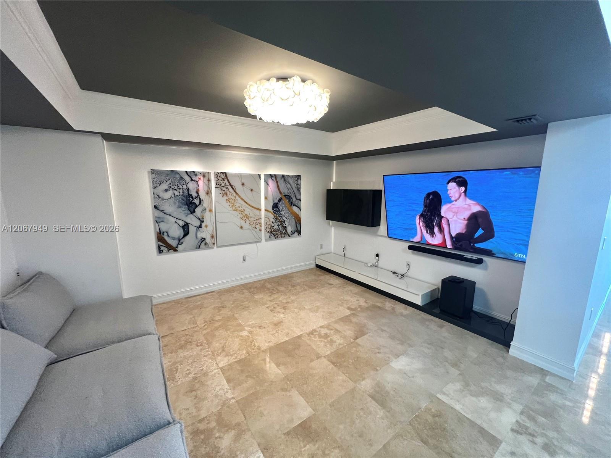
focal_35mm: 13
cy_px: 229
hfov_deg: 106.2
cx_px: 306
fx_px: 229
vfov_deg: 89.9
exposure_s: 1/60
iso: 125
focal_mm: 1.57
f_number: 1.8
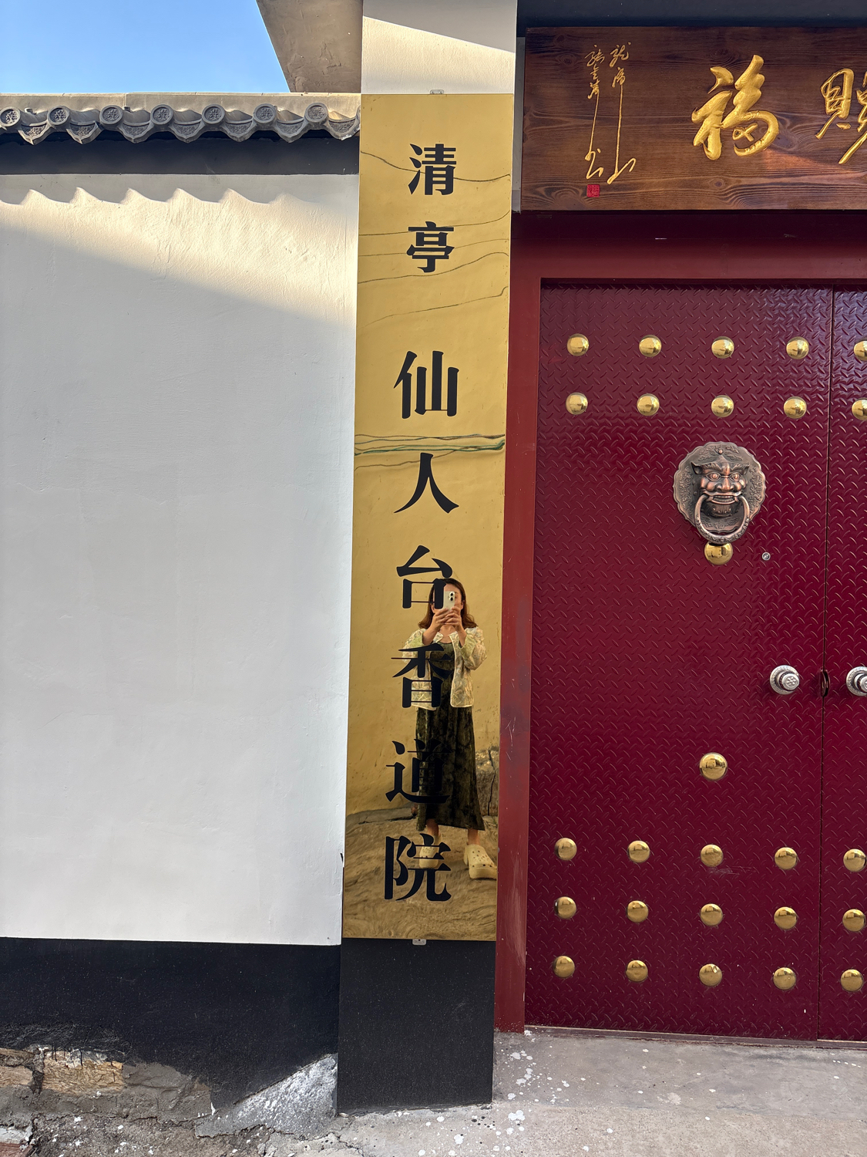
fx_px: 868
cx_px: 434
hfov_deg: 53.1
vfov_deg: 67.3
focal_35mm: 26
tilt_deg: +2.1
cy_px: 578
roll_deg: -2.1
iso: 50
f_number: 1.6
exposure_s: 1/375
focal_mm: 5.96
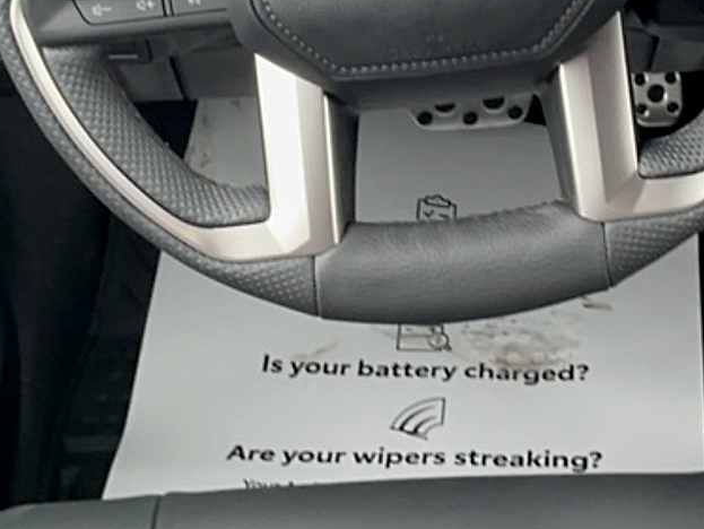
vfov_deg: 18.2
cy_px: -110
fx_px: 1567
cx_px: 452
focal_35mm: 77
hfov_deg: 25.2
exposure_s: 1/60
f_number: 1.8
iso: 40
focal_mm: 3
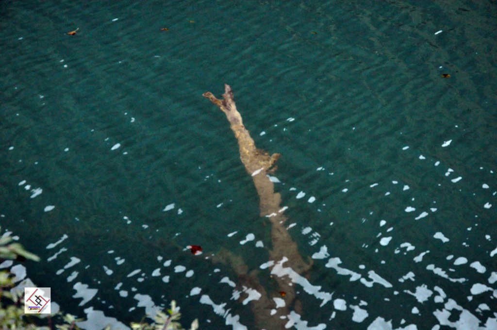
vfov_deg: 12.1
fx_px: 1551
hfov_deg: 18.2
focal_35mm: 112
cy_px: 165
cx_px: 248
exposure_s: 1/1000
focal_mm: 75
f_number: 8
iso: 3200
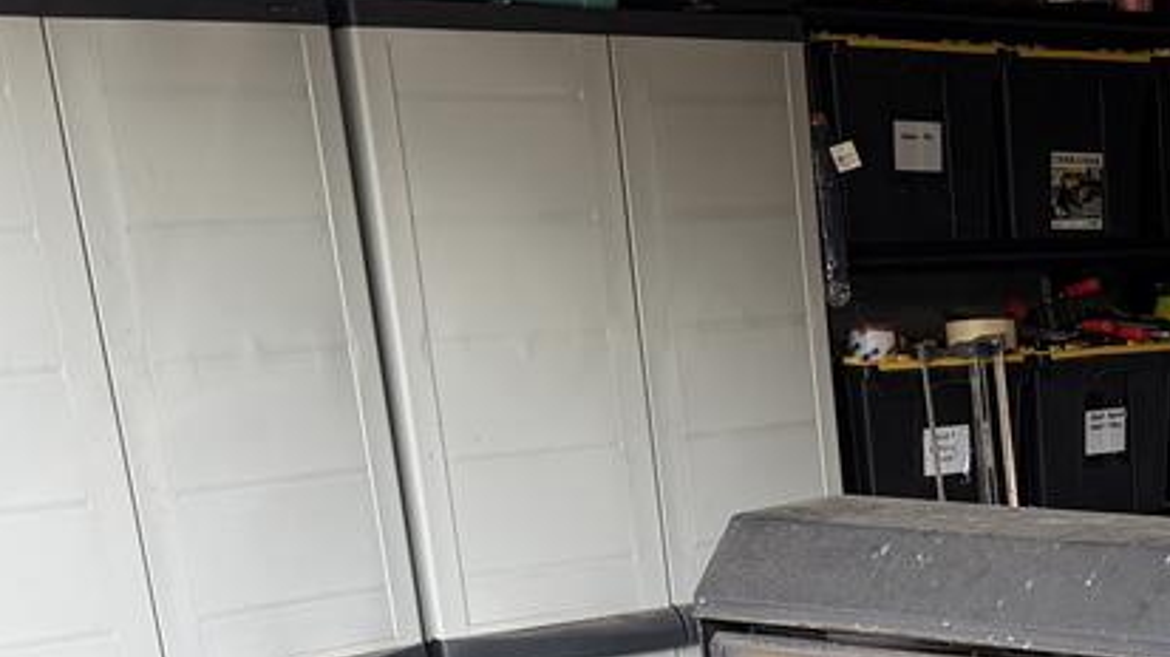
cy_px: 1036
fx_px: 2357
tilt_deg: -20.1
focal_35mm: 76
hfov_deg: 25.3
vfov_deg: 14.6
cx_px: 1377
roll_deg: +1.2
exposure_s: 1/134
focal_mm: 6.76
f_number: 1.78
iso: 64
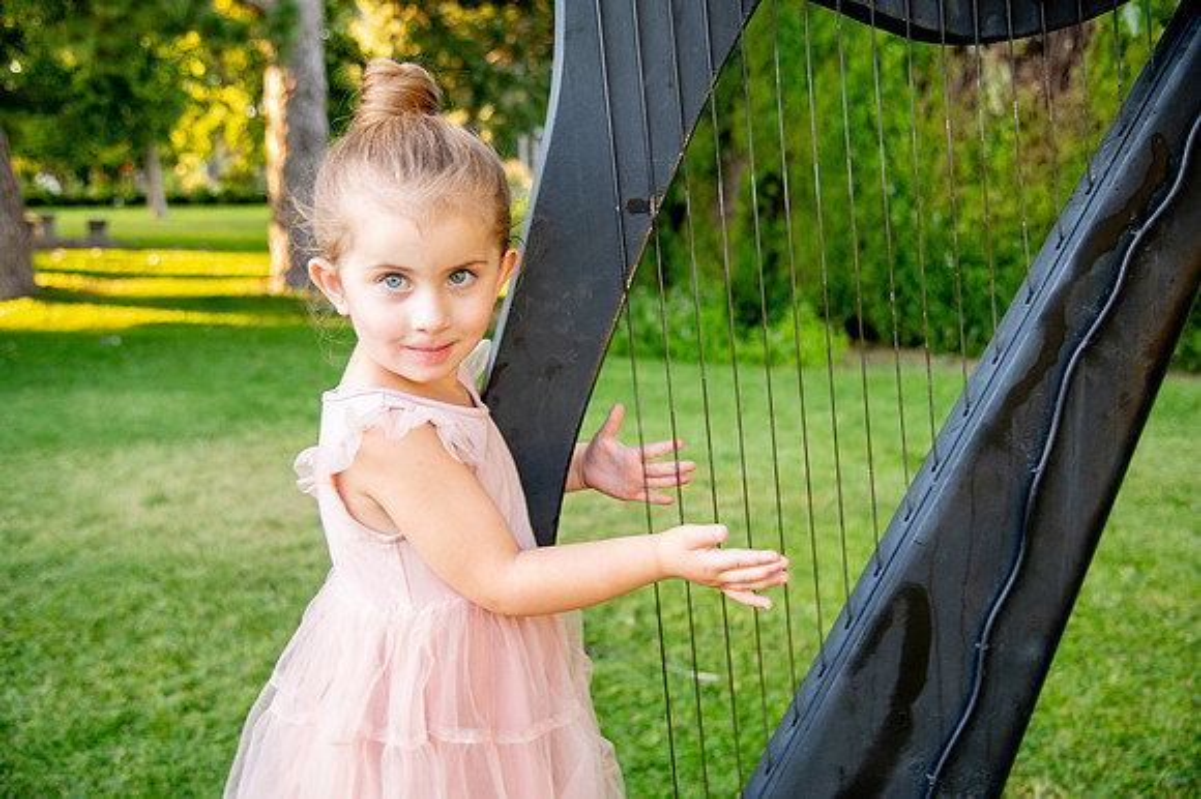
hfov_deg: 50.7
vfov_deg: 35.0
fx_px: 1267
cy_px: 400
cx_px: 600
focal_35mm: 38
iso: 640
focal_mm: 38
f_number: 4
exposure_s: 1/200
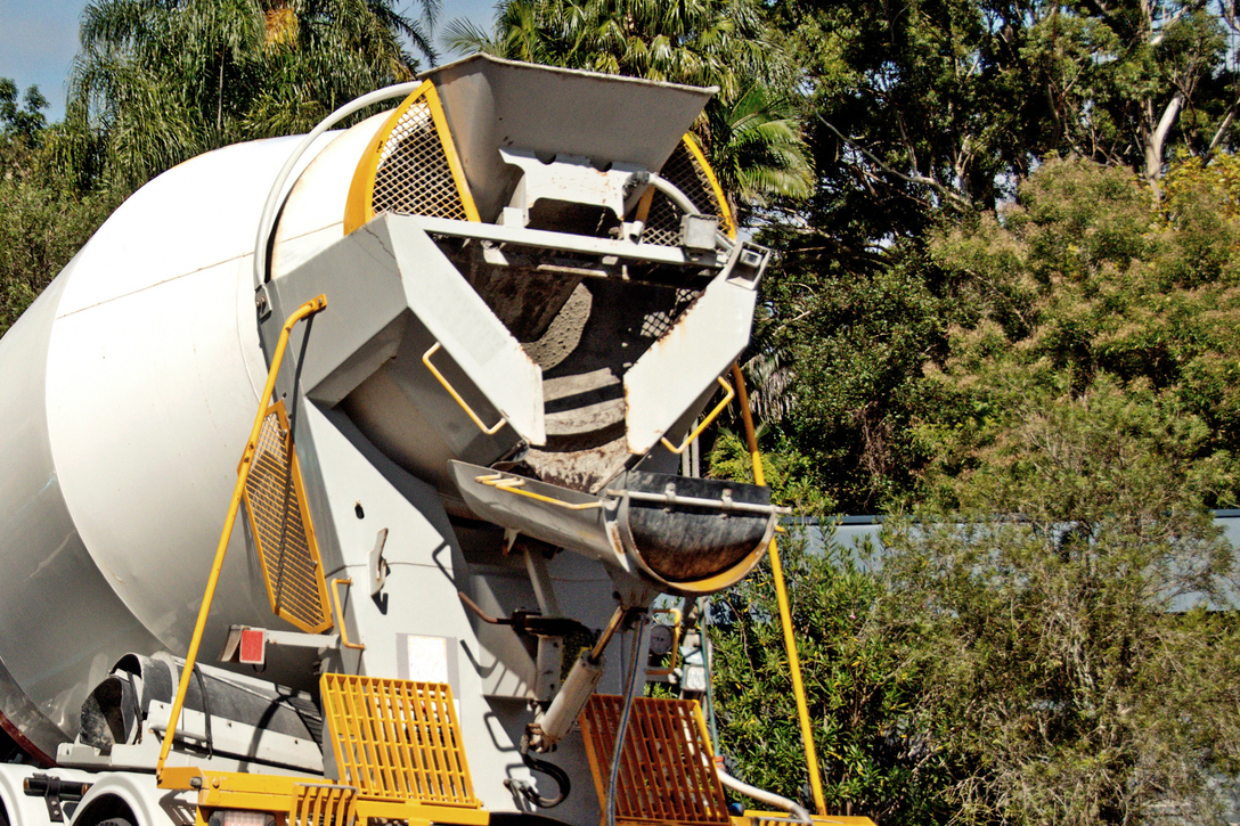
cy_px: 579
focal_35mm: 117
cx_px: 340
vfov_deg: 11.7
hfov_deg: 17.4
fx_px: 4029
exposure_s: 1/1000
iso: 500
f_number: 7.1
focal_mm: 40
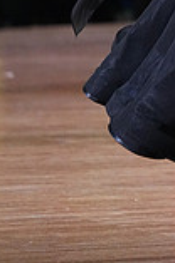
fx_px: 5427
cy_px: -121
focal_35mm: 741
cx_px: 304
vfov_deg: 2.8
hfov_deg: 1.8
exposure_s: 1/400
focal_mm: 200
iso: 6400
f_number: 4.5
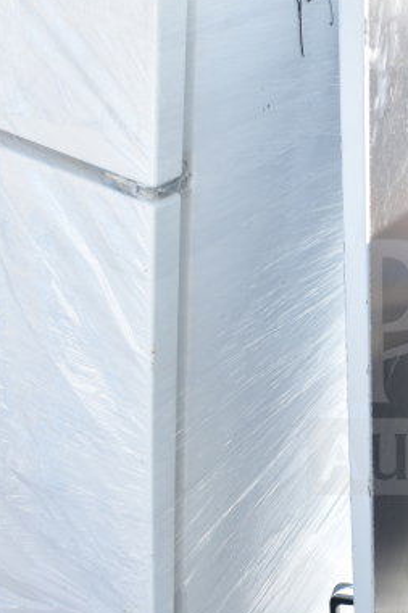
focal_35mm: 65
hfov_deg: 19.7
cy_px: 367
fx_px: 1106
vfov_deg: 30.9
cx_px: 487
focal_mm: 18
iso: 200
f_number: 6.3
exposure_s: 1/160
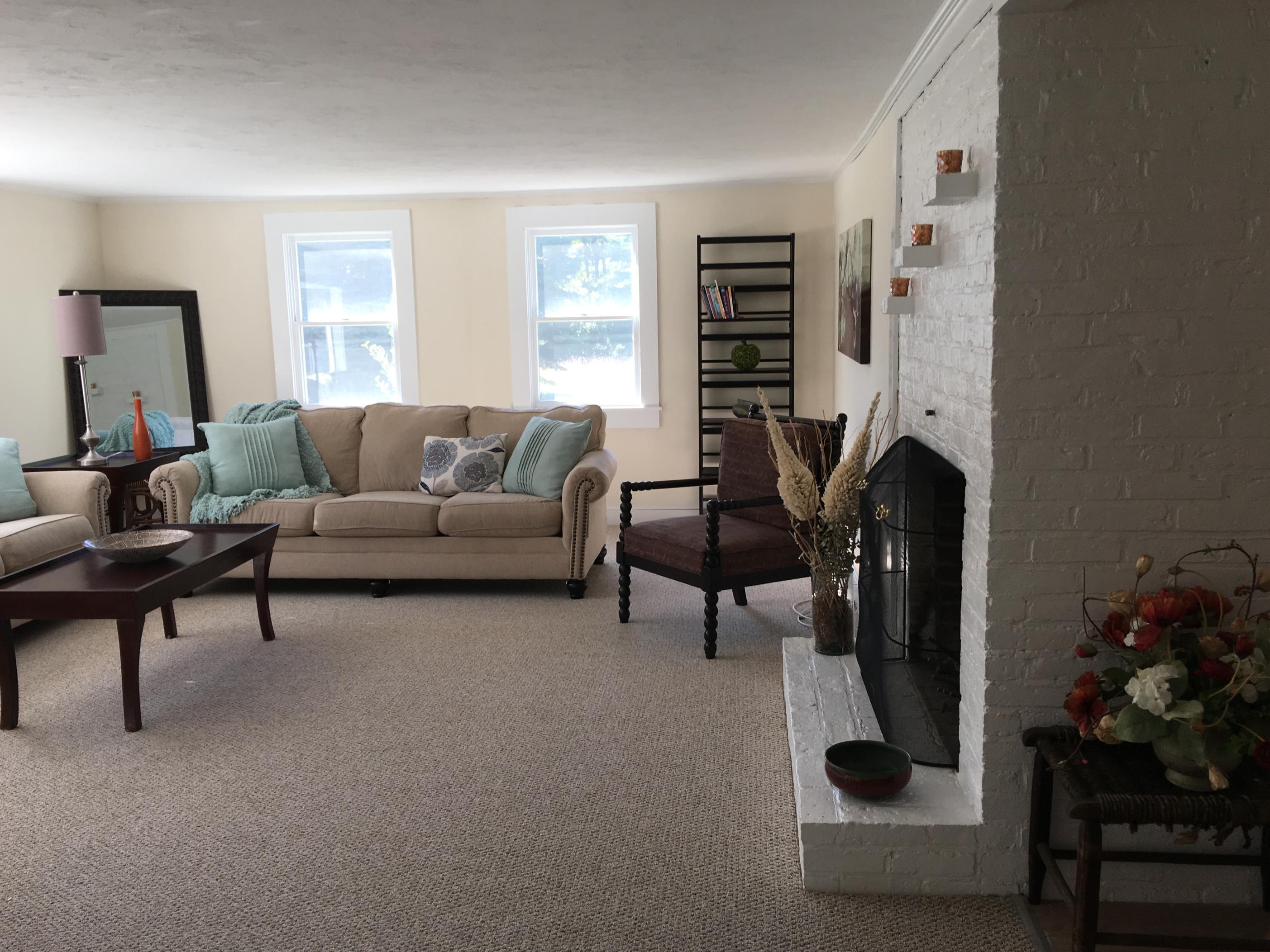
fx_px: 1137
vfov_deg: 45.4
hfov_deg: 58.3
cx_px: 642
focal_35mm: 31
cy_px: 497
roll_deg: +1.7
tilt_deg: -8.5
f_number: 2.2
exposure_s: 1/60
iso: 25
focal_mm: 4.15
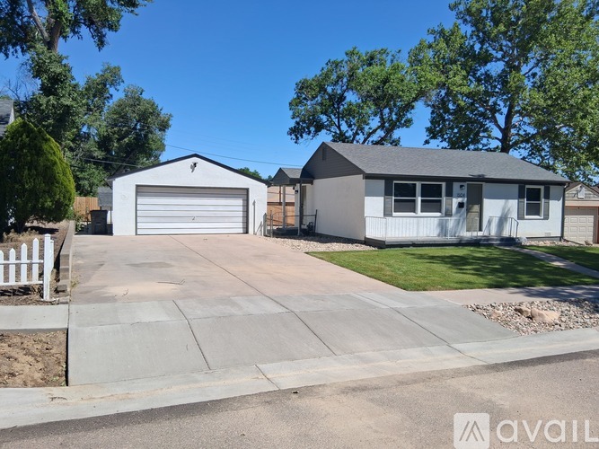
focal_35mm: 26
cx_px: 300
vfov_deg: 53.0
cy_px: 224
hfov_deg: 67.3
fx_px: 450
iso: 25
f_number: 1.8
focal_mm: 3.98
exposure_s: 1/783
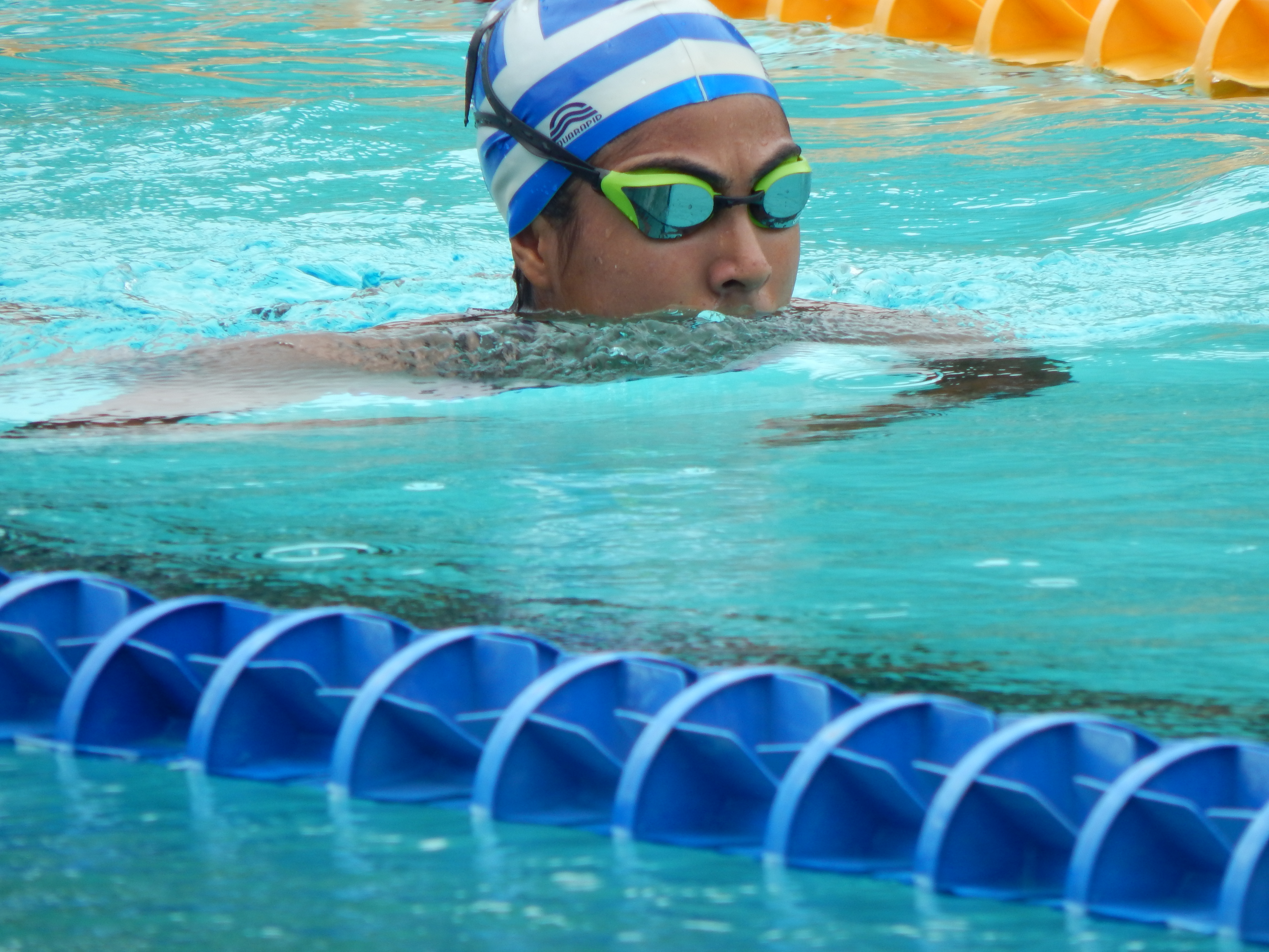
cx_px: 634
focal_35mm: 765
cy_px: 476
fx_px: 28044
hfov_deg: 2.6
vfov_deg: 1.9
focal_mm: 136
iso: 125
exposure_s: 1/320
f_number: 5.9
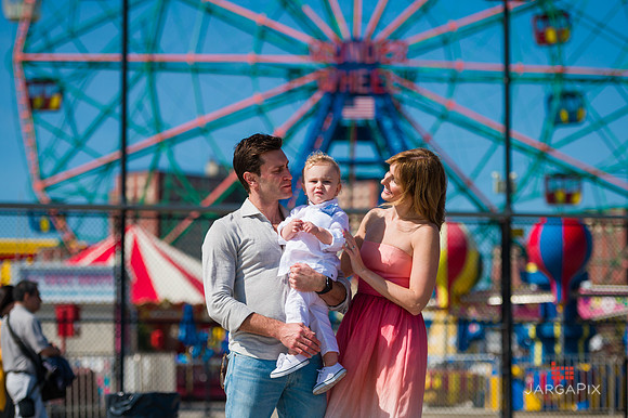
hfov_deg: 20.0
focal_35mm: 102
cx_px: 314
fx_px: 1778
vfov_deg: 13.4
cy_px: 209
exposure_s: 1/6400
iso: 200
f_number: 3.2
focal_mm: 102
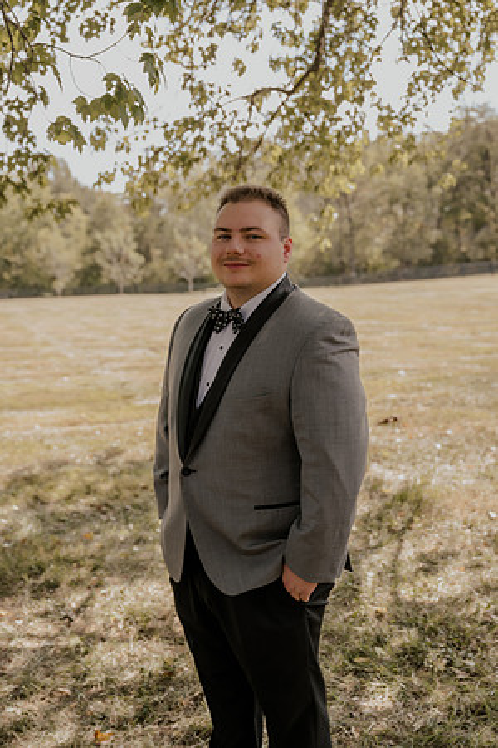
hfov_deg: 31.9
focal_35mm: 42
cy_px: 374
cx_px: 249
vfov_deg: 46.4
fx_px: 871
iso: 250
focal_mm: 42
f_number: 3.5
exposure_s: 1/400
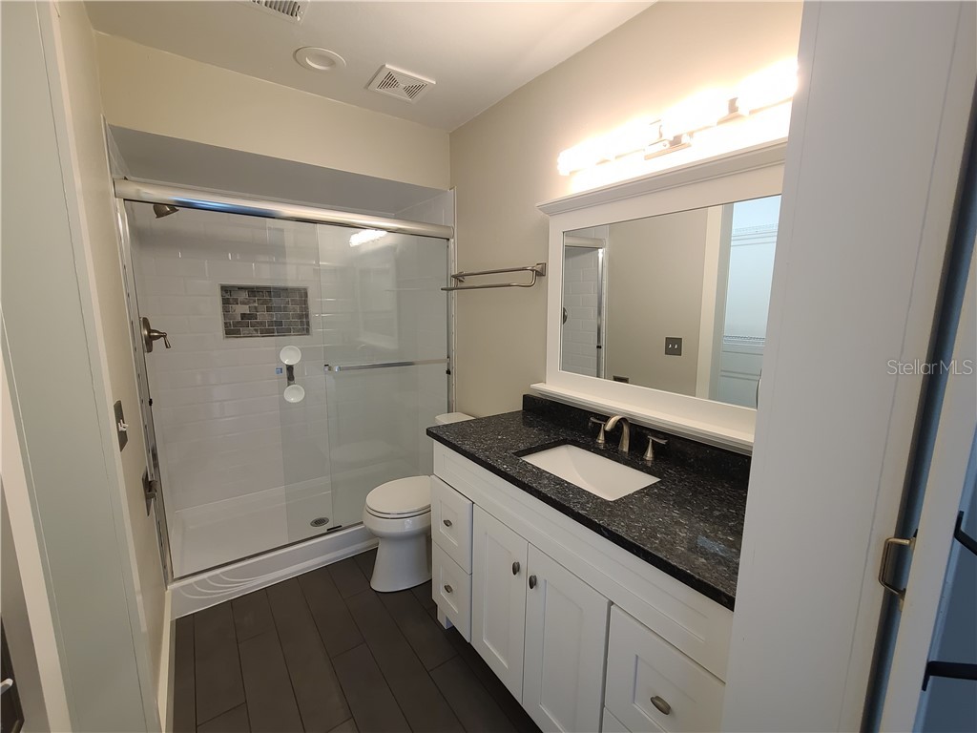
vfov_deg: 89.9
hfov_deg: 106.2
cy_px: 366
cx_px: 488
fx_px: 367
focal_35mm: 13
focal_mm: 2.2
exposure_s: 1/59
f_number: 2.2
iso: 200
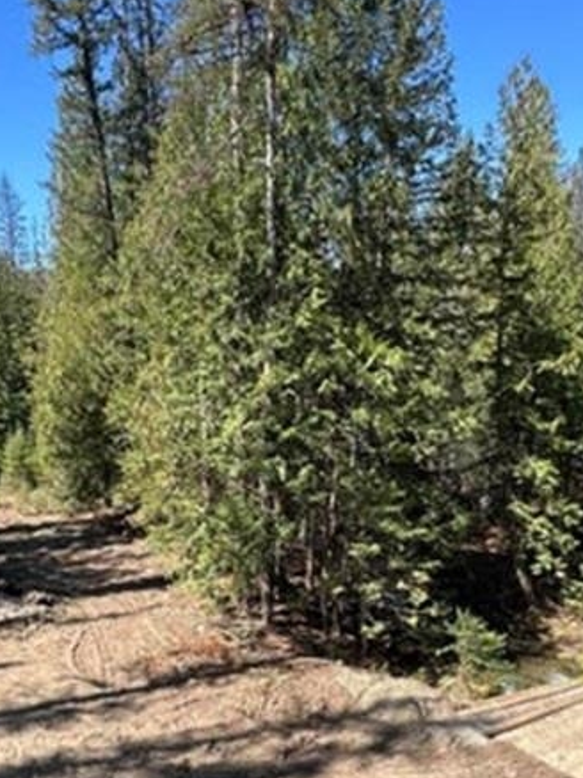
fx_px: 719
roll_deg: -0.8
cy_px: 538
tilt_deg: -14.5
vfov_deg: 55.3
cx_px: 231
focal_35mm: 32
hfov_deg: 43.9
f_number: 2.2
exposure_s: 1/540
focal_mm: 2.22
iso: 40
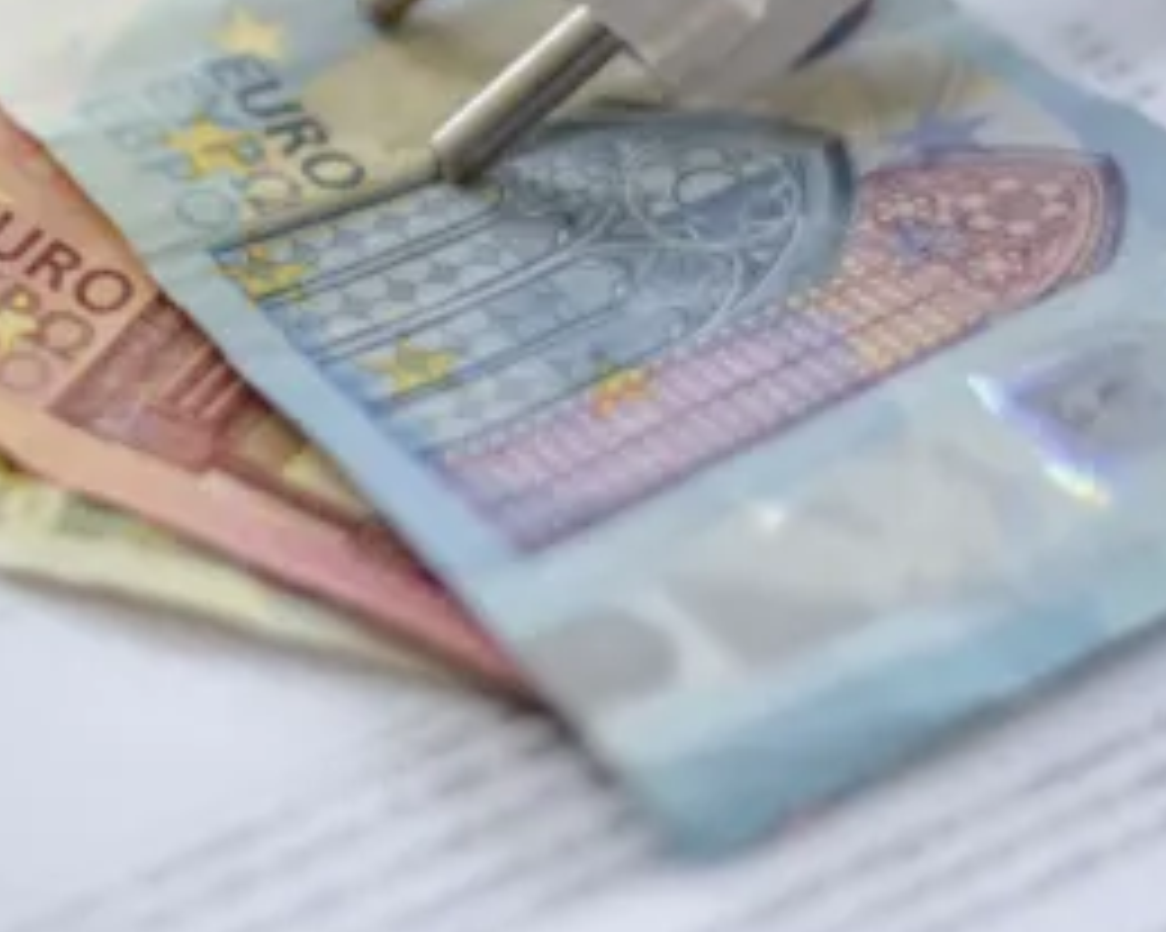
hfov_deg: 15.0
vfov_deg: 12.2
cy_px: 97
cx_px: -41
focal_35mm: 126
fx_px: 4347
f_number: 1.8
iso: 400
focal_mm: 50
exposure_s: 1/60
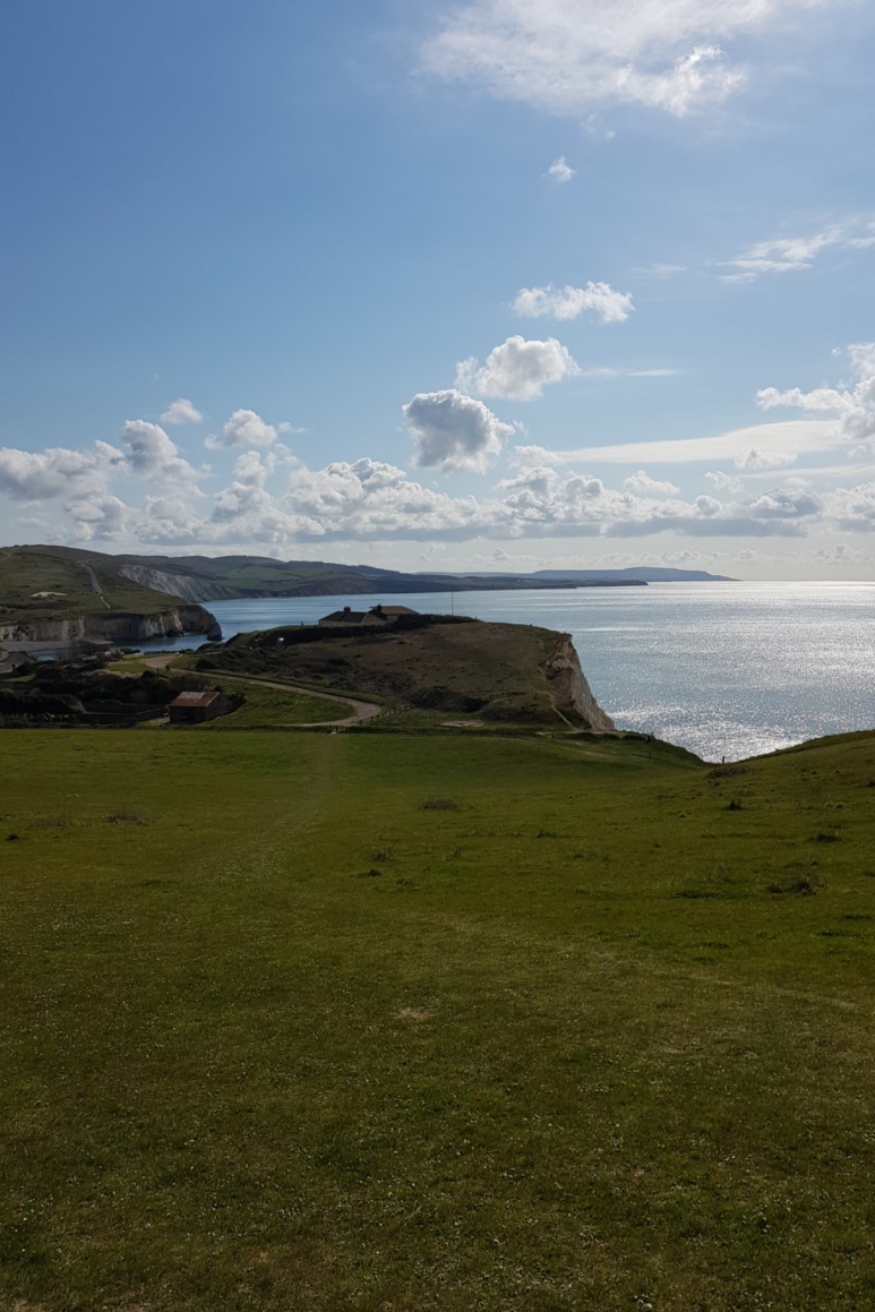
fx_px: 1020
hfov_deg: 46.4
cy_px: 635
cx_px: 443
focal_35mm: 28
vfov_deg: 65.5
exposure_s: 1/8256
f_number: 1.7
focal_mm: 4.2
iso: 40
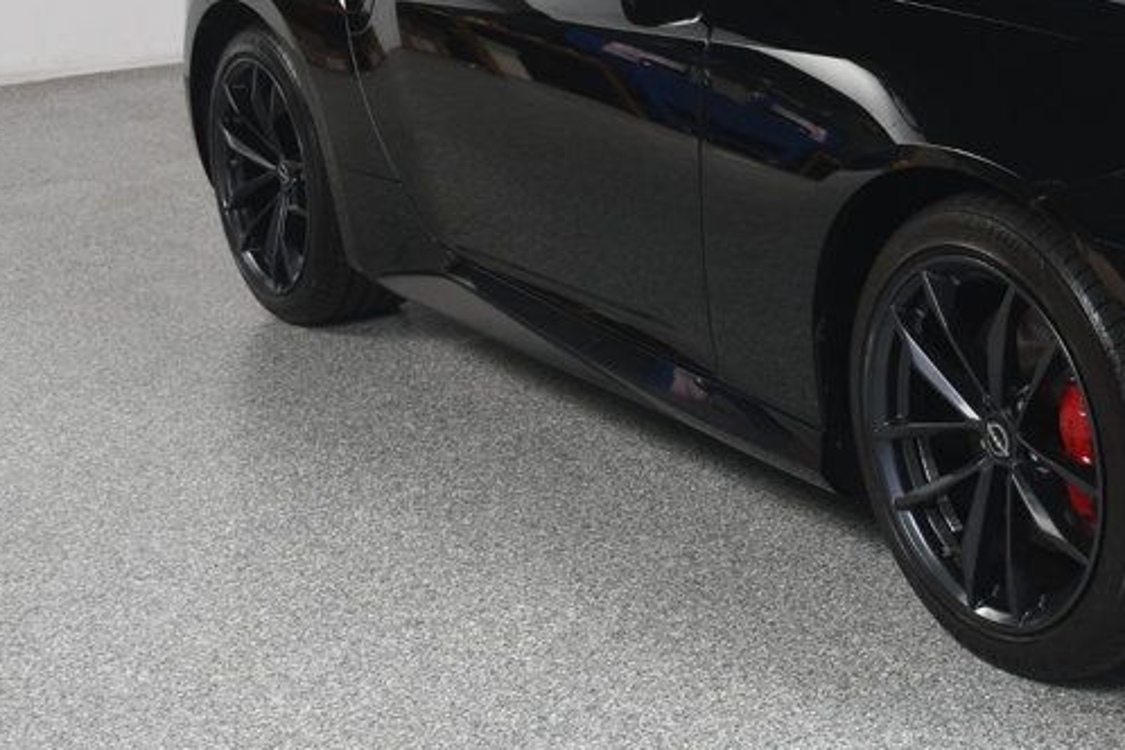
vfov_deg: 18.3
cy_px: 172
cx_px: 1143
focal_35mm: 74
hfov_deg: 25.9
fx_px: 2312
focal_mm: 24
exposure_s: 1/160
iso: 100
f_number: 9
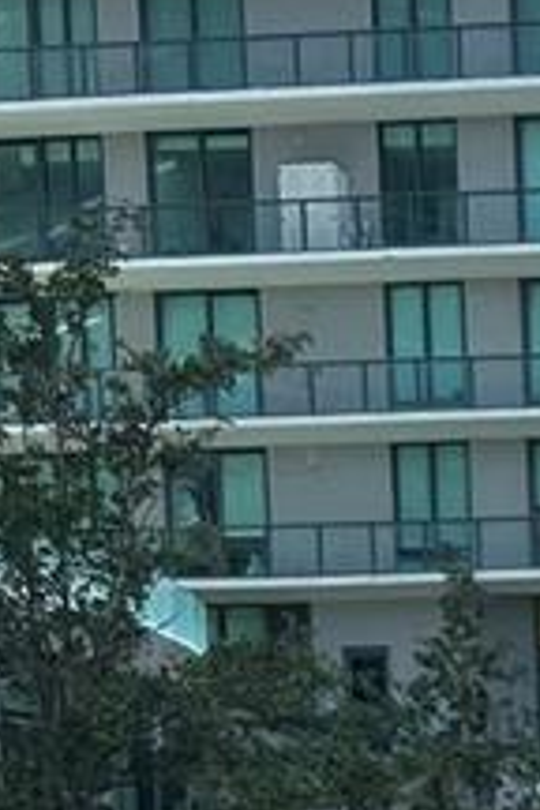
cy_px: 1841
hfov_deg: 8.2
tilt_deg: -7.1
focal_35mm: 150
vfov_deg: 11.6
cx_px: 1425
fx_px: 3375
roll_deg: +0.3
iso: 50
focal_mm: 5.7
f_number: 1.5
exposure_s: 1/2513
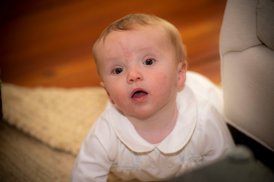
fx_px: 1521
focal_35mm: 200
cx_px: 137
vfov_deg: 6.9
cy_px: 91
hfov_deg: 10.3
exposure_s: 1/60
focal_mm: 200
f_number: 3.5
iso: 160
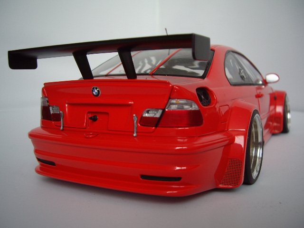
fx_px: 334
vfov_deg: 37.7
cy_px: 114
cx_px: 152
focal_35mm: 38
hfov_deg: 49.0
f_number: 2.7
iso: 64
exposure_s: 1/60
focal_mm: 6.2
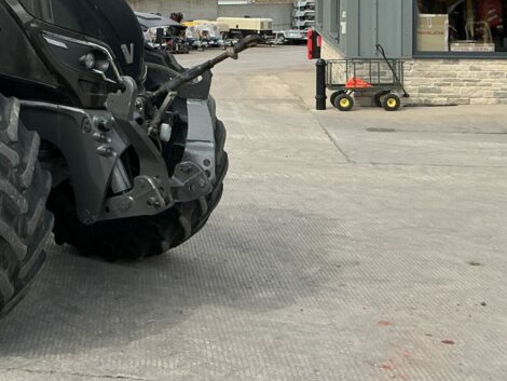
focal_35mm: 61
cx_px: -35
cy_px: 28
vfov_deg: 23.3
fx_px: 894
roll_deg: +0.5
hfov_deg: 29.0
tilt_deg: -0.7
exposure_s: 1/1912
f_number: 1.8
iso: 25
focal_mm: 3
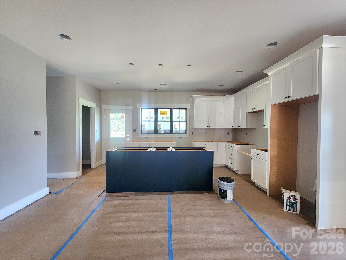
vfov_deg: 89.9
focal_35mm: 13
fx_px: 130
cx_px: 173
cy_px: 130
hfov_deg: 106.2
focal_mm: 2.2
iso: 400
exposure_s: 1/60.2
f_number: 2.2
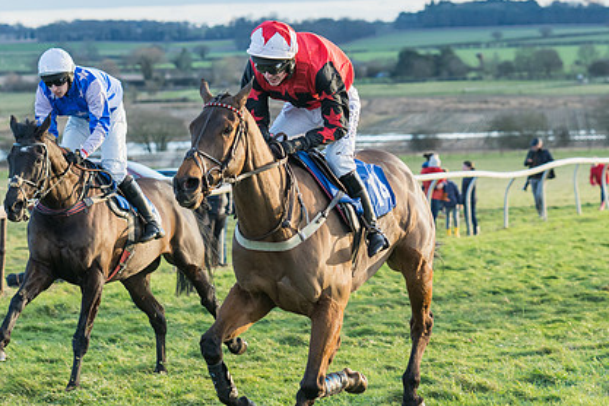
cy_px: 212
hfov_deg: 11.1
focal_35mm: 185
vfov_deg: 7.4
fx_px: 3129
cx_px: 247
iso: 800
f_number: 4
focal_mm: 92
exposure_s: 1/1000
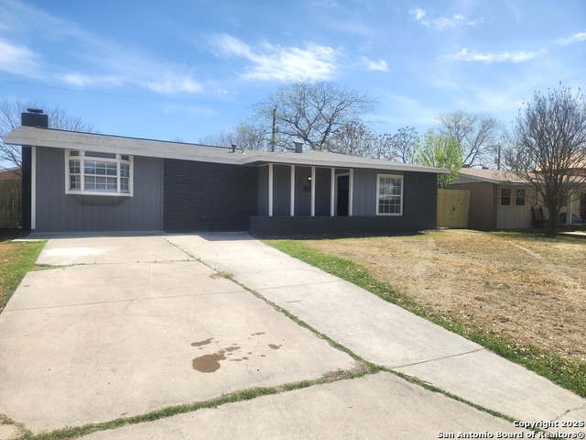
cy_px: 220
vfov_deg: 58.9
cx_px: 293
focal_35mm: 23
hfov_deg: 73.9
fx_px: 389
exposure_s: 1/1361
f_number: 1.8
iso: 12
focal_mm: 6.4
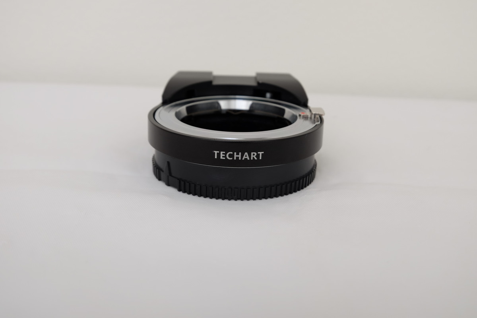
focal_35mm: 49
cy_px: 159
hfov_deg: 40.3
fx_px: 649
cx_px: 238
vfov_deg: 27.5
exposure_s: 1/125
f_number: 8
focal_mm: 32.5
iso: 200
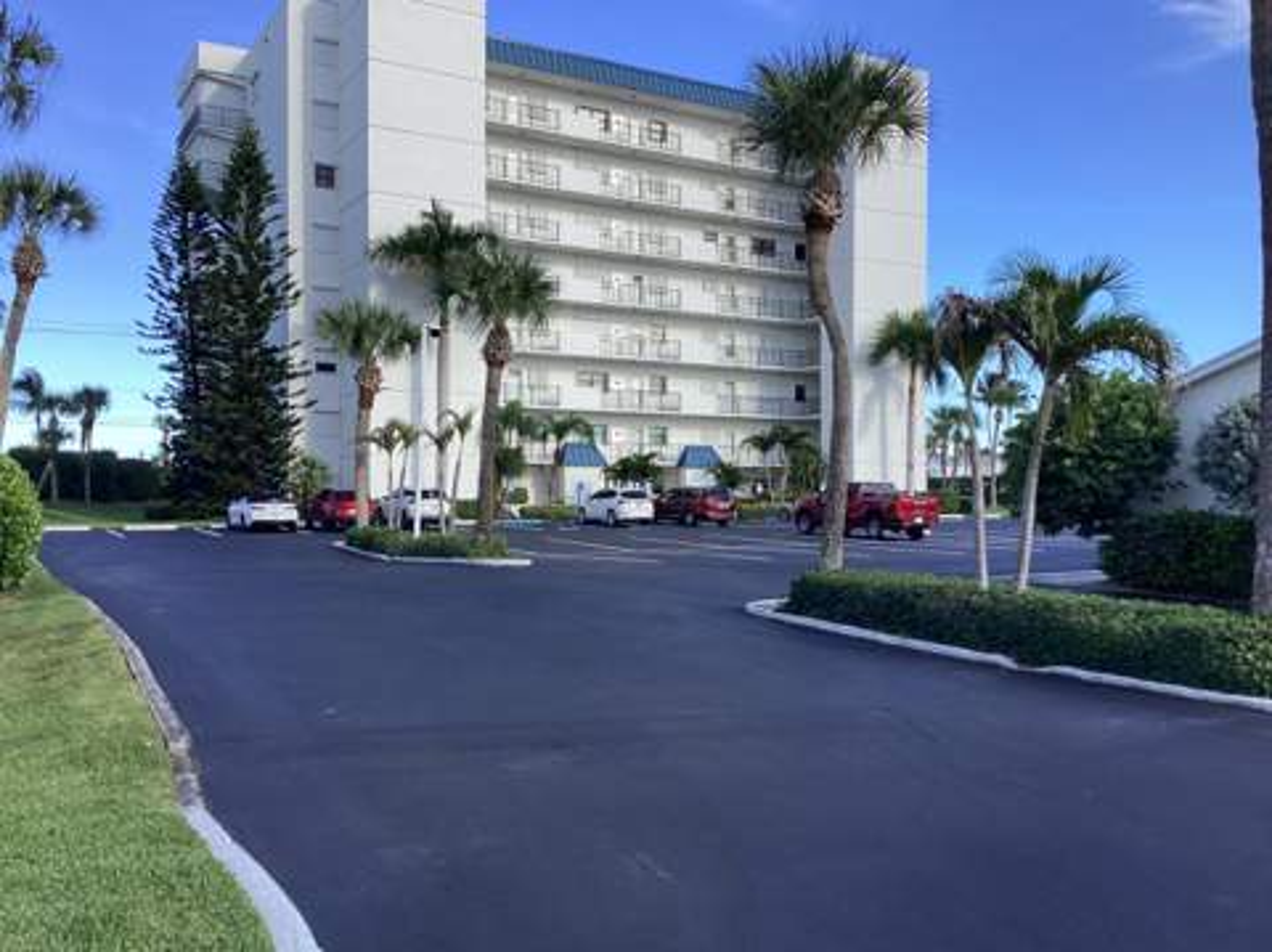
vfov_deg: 45.4
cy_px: 476
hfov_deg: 58.4
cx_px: 636
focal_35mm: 31
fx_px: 1138
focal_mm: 3.3
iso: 25
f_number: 2.4
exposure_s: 1/558
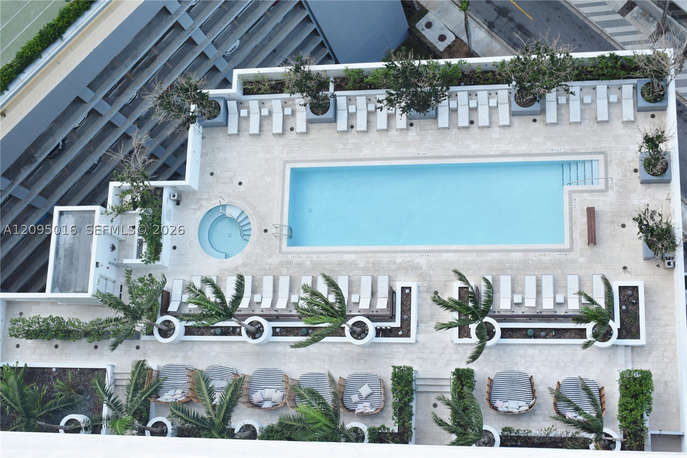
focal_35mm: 48
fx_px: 916
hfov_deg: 41.1
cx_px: 344
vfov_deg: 28.1
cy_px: 229
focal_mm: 32
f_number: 8
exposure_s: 1/250
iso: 400
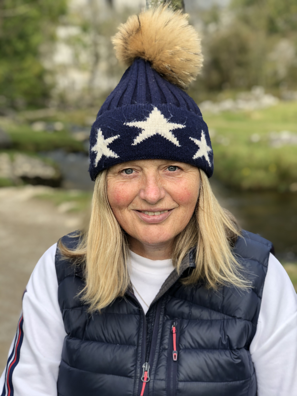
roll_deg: +2.0
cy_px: 198
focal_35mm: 52
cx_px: 148
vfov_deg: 36.8
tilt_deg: -7.2
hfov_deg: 28.0
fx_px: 595
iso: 16
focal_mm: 6
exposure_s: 1/142
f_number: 2.4
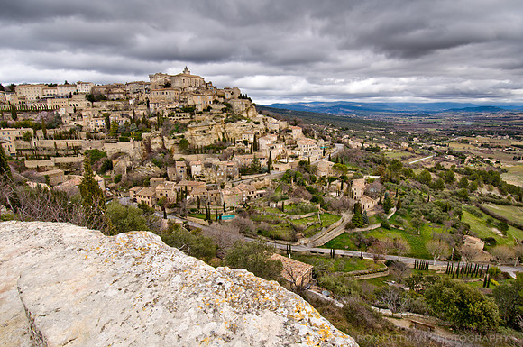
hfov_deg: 90.1
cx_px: 262
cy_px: 174
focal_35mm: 18
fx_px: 261
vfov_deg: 67.2
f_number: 8
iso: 200
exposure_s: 1/250
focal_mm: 12
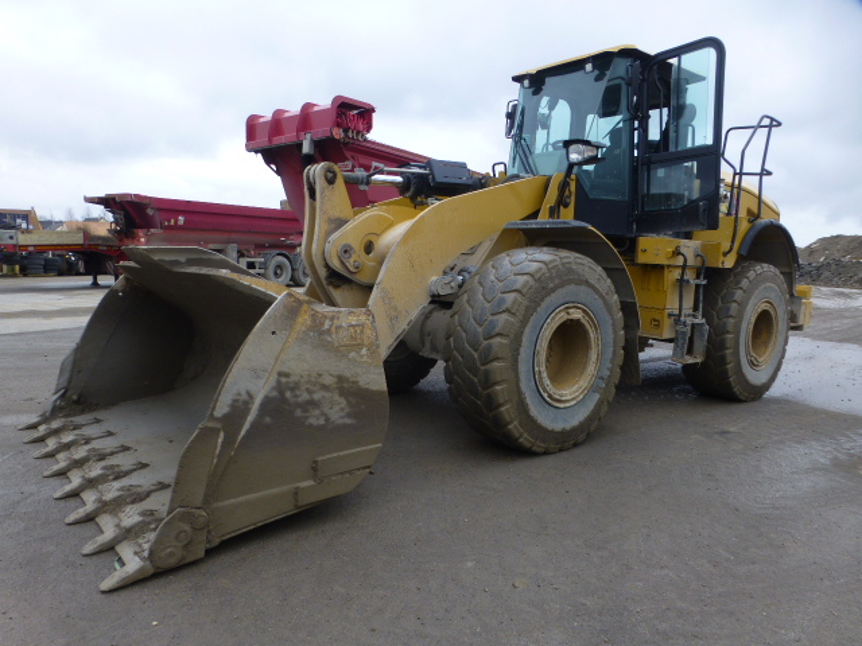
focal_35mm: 24
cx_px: 431
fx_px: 598
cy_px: 323
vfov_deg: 56.8
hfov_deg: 71.6
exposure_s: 1/200
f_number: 4
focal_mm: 4.3
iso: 100
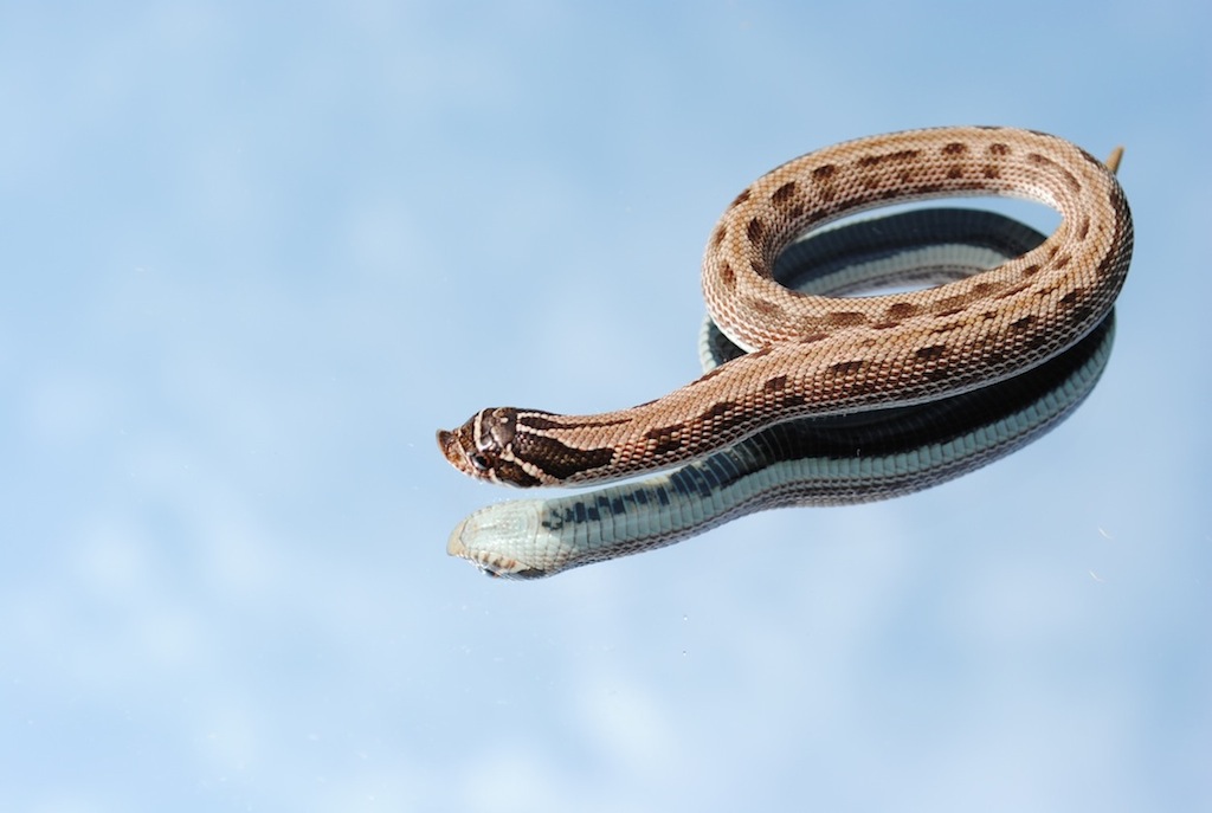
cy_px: 406
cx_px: 606
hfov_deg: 24.6
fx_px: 2783
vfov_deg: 16.6
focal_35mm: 82
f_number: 9
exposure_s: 1/320
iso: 100
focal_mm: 55
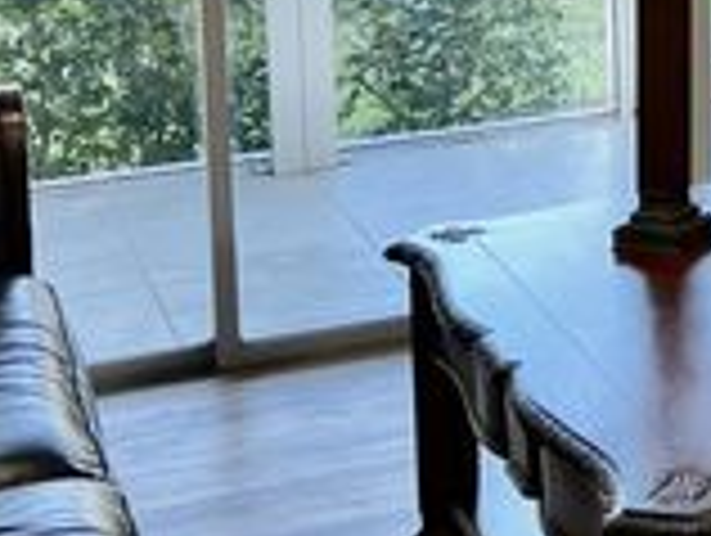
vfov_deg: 13.5
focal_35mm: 105
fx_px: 2160
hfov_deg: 16.7
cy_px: -212
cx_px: 1107
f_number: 1.5
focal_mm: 5.7
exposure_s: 1/120
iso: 100
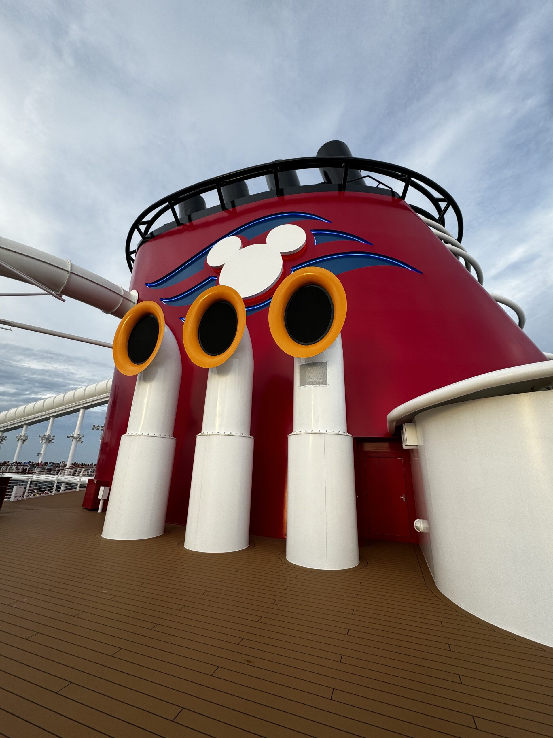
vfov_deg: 102.1
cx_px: 276
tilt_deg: +19.4
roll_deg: -2.1
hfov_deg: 85.7
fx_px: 298
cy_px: 369
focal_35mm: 14
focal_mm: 2.22
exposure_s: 1/351
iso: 40
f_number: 2.2
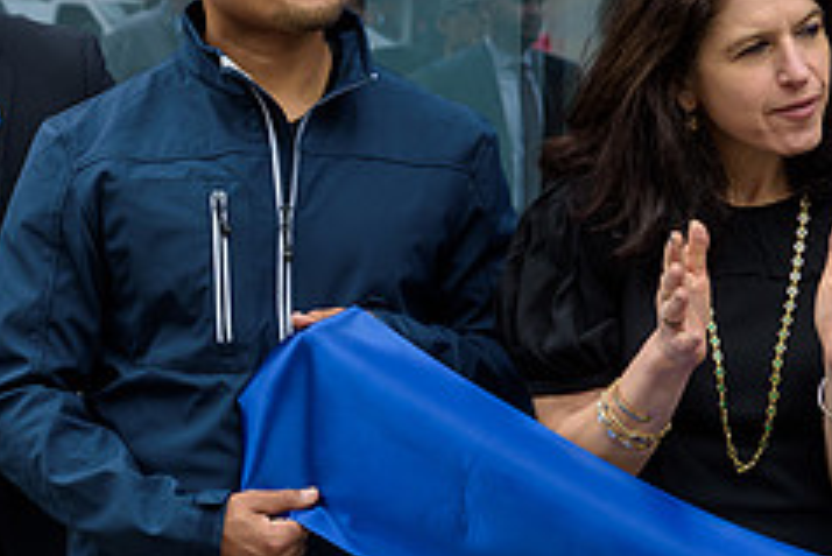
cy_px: 100
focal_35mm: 146
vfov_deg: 9.4
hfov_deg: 13.8
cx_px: -56
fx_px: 3376
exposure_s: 1/250
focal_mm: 60
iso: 200
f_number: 5
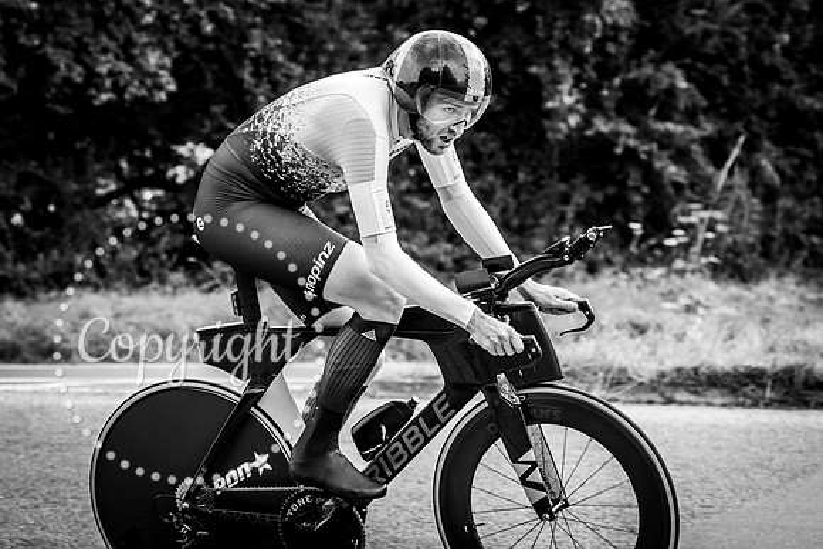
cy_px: 183
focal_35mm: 105
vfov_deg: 13.0
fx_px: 2407
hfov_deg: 19.4
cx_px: 419
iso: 500
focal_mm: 79
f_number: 4
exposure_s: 1/1000
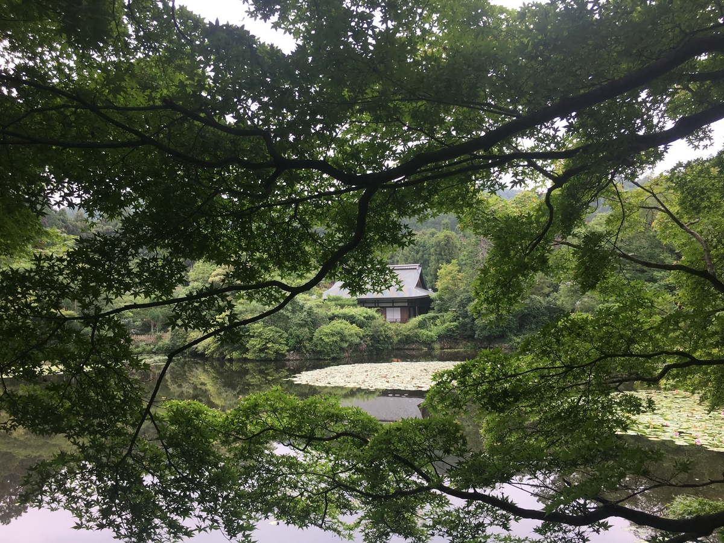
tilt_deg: +5.7
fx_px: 607
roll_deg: +0.4
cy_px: 272
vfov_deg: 48.2
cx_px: 362
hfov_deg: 61.7
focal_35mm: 29
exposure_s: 1/134
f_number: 2.2
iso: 25
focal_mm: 4.15
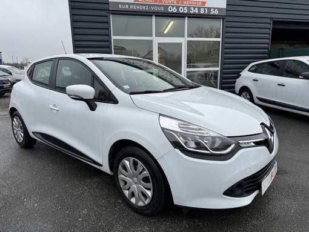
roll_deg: +1.7
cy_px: 116
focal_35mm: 24
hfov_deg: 71.6
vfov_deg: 56.9
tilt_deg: -12.4
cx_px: 154
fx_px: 214
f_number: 1.78
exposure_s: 1/1094
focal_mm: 6.86
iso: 80
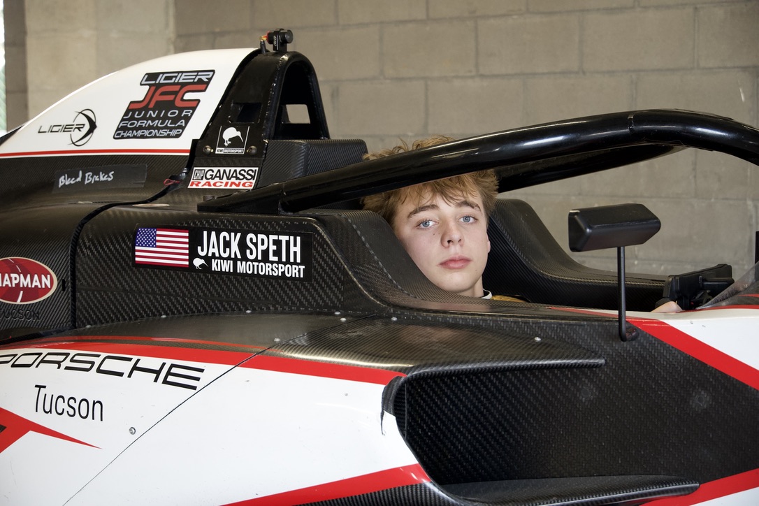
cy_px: 253
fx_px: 1476
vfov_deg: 19.5
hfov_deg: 28.8
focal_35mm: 70
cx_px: 380
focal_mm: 47
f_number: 5
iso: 1600
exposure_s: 1/80
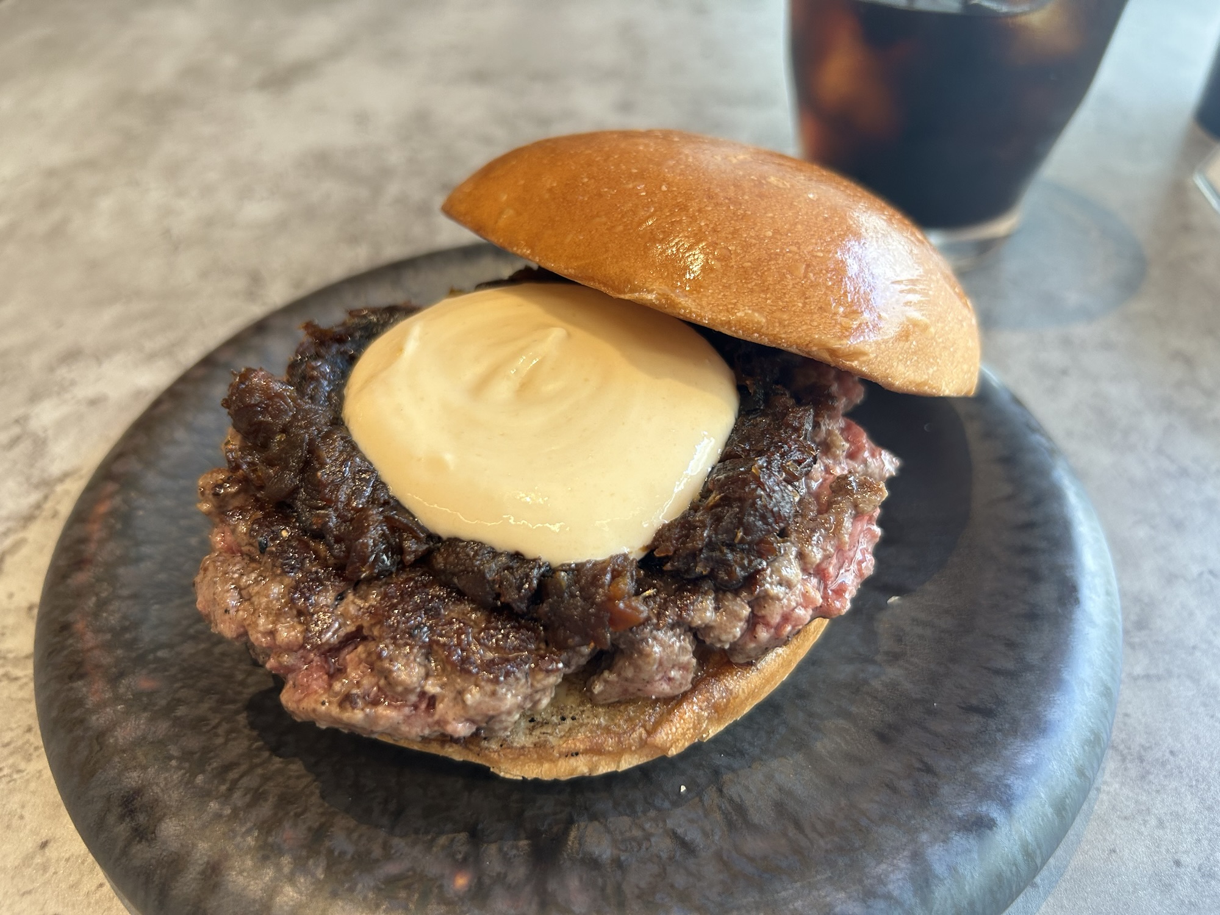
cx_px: 610
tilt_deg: -41.4
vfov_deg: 53.1
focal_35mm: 26
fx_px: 916
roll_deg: +2.1
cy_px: 458
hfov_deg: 67.3
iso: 80
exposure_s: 1/100
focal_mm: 5.7
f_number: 1.5
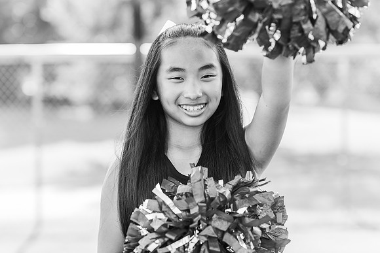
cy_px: 126
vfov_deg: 16.1
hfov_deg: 23.9
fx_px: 897
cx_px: 190
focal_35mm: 85
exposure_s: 1/500
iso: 200
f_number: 2.8
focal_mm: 85
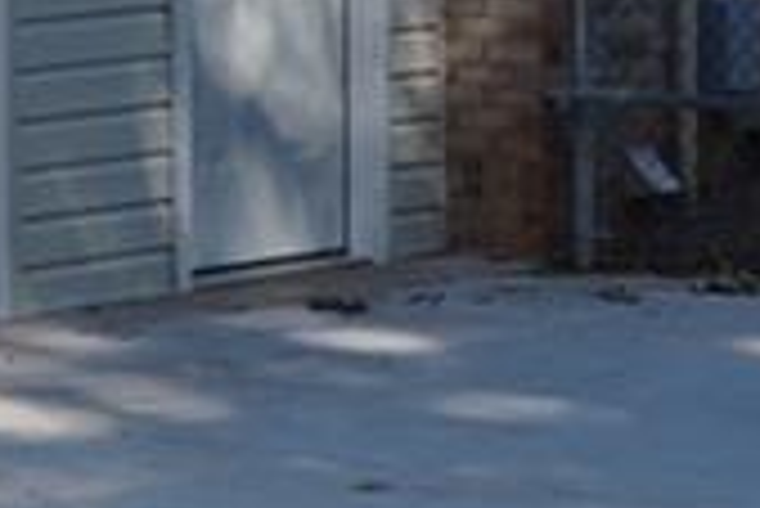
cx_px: -58
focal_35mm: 218
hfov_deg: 9.3
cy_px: -34
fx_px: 4606
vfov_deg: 6.3
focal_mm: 24
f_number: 5.6
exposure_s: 1/200
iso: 100
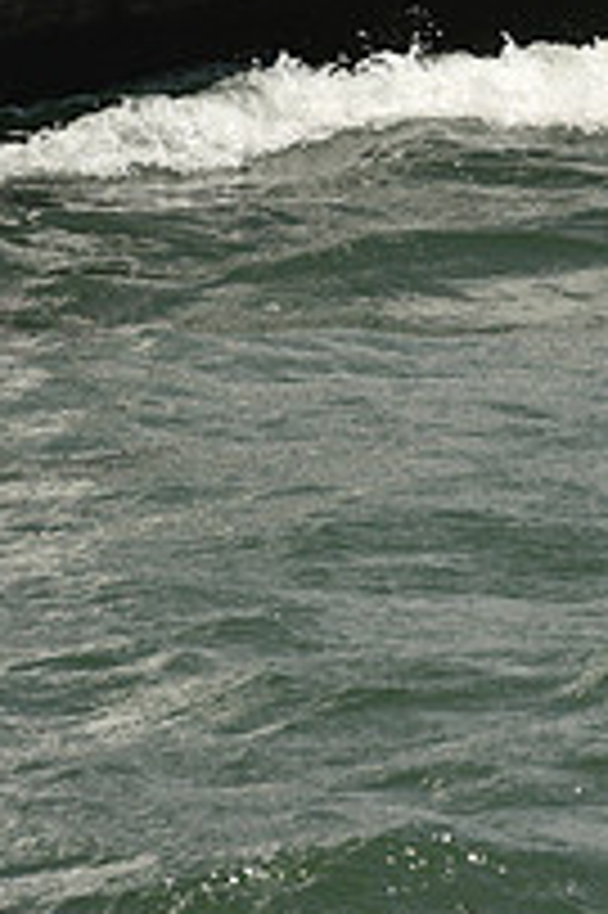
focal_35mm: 243
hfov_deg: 5.6
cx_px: 390
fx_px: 6166
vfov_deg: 8.3
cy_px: -378
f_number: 14
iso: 320
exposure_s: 1/800
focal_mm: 85
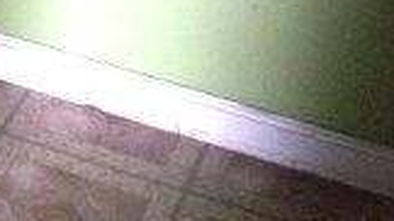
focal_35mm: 151
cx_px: -187
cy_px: -182
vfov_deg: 7.8
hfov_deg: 13.5
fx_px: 1577
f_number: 2.4
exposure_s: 1/15
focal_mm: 4.28
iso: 800
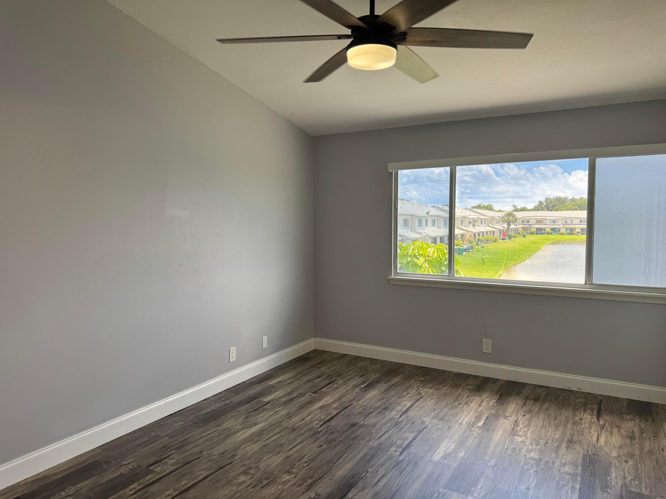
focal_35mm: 24
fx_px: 462
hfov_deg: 71.6
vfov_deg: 56.8
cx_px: 333
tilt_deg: -3.9
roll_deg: +0.0
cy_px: 250
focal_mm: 6.76
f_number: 1.78
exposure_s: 1/220
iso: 80
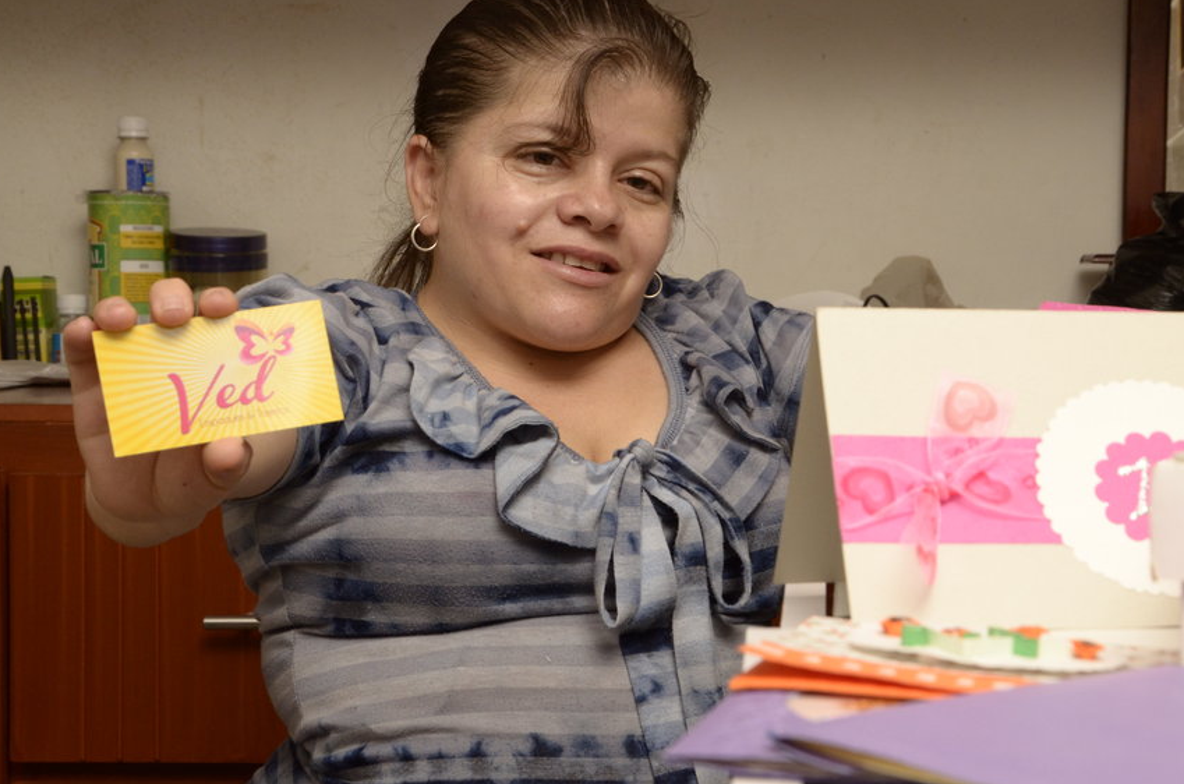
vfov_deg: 17.9
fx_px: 2494
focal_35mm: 76
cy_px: 399
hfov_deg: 26.7
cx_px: 674
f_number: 10
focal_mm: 42
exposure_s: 1/160
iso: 1000
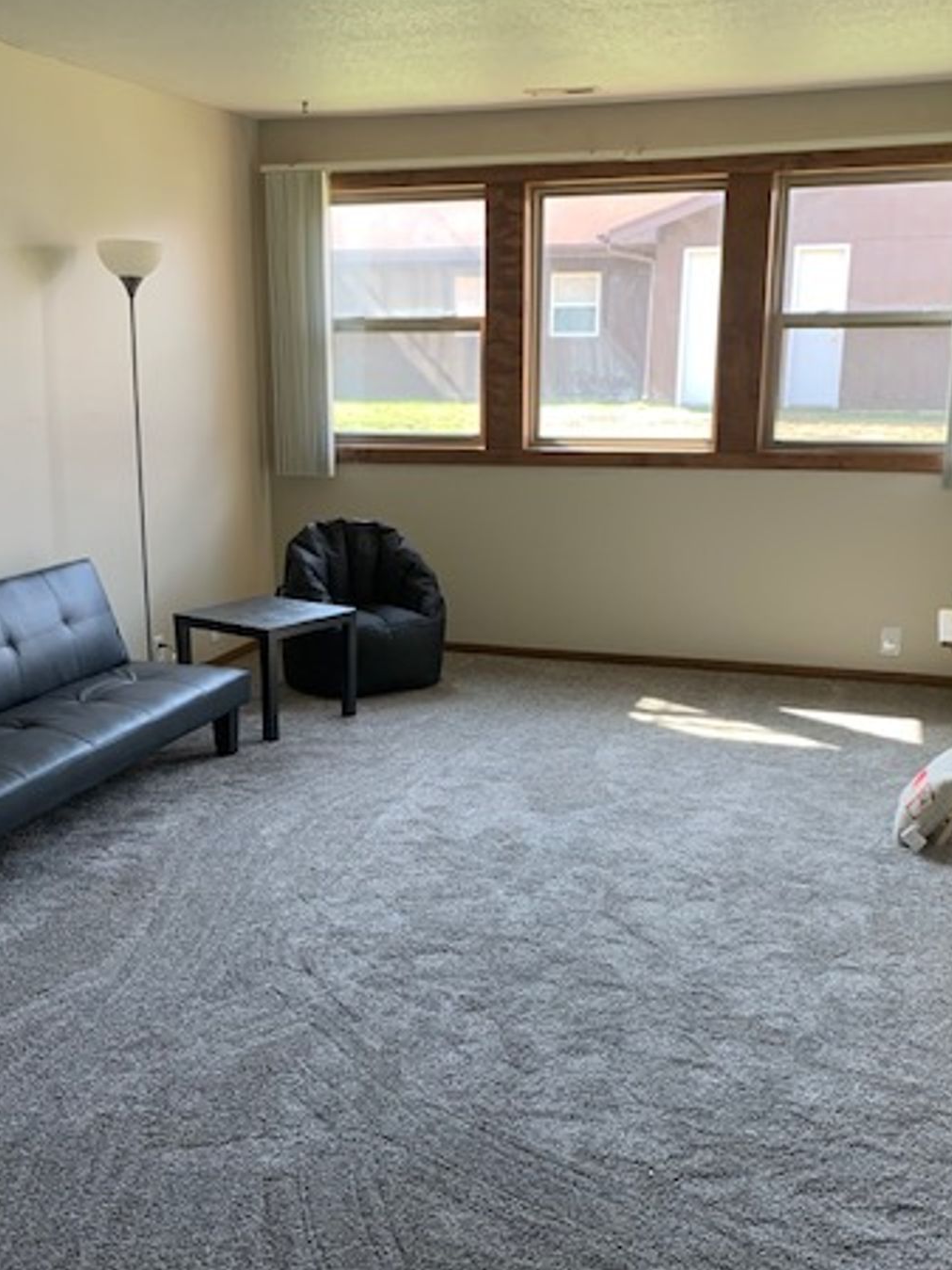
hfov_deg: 38.6
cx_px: 433
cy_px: 774
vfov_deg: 49.8
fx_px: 1357
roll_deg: +1.1
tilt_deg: -15.9
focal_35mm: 37
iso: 100
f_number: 1.8
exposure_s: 1/121
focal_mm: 4.25
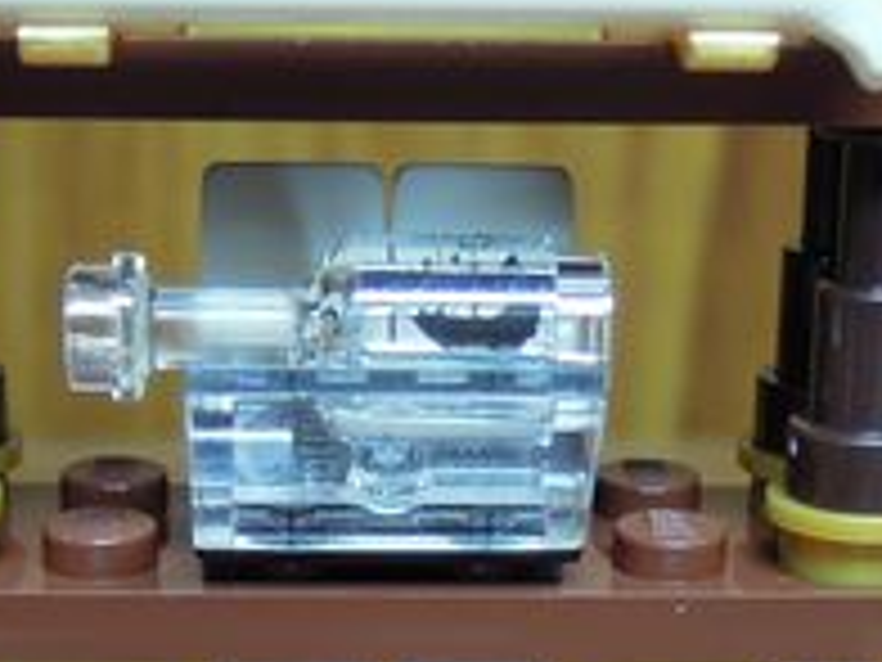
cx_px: 382
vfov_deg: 15.0
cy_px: 563
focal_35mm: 98
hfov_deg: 20.0
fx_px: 2497
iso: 160
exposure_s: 1/160
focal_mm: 4.3
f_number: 1.8
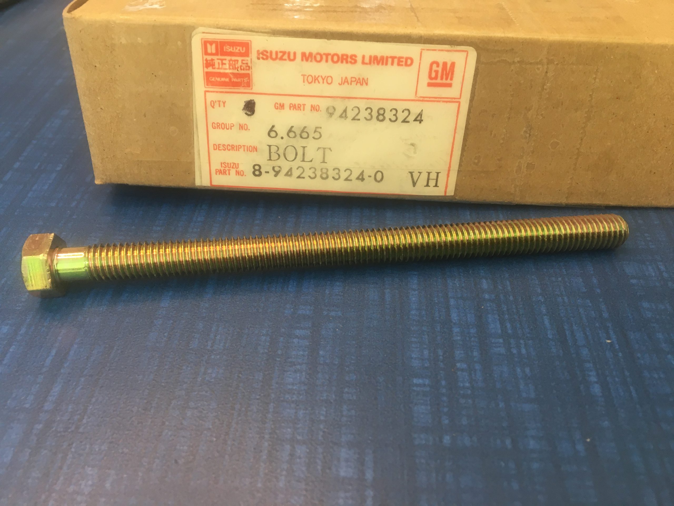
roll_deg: -0.5
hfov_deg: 61.7
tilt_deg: -43.5
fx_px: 565
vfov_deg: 48.2
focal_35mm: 29
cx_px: 337
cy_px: 253
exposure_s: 1/30
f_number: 2.2
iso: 50
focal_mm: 4.15
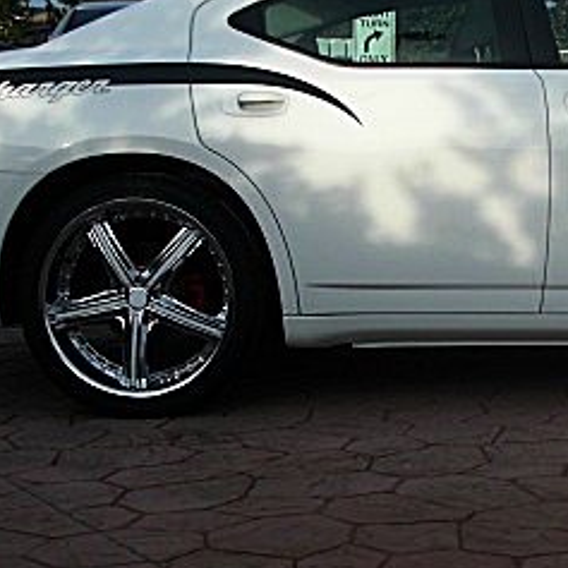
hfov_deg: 19.5
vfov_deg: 20.2
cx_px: 587
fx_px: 1597
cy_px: 338
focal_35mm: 86
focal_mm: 6.3
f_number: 2.8
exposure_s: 1/640
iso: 50
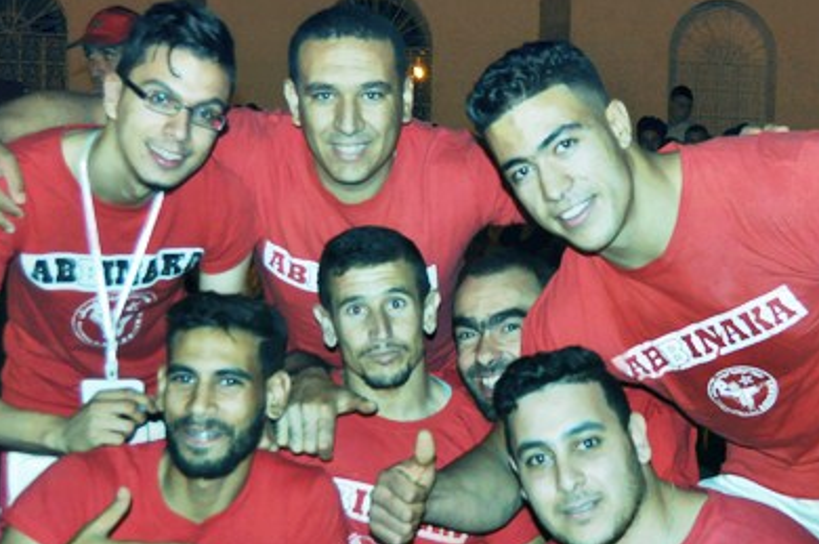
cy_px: 360
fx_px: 1454
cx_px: 523
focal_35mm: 64
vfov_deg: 21.1
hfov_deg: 31.3
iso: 800
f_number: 4
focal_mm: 26
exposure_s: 1/60
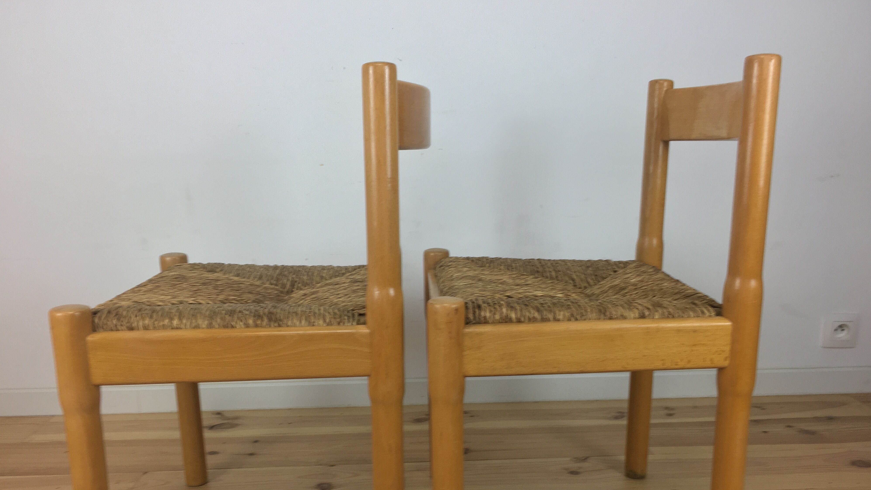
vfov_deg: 36.3
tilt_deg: -13.7
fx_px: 739
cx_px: 437
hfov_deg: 61.0
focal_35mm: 32
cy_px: 326
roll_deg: +0.5
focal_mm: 4.15
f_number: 2.2
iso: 25
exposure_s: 1/33
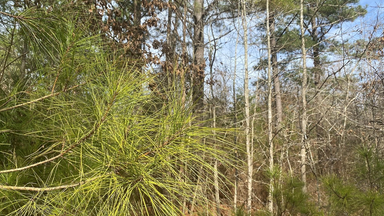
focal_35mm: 29
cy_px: 106
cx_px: 194
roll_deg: -0.3
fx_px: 295
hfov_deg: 66.1
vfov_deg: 40.2
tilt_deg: +7.6
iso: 32
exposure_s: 1/1330
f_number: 1.8
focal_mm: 4.25
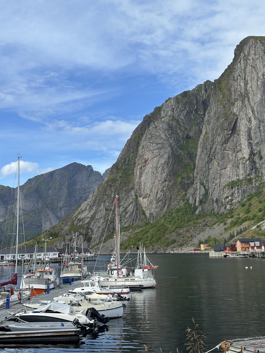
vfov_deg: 39.7
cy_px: 176
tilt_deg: +9.8
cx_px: 132
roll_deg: +1.0
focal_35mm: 48
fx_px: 490
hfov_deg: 30.3
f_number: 1.78
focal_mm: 6.86
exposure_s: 1/2667
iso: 64
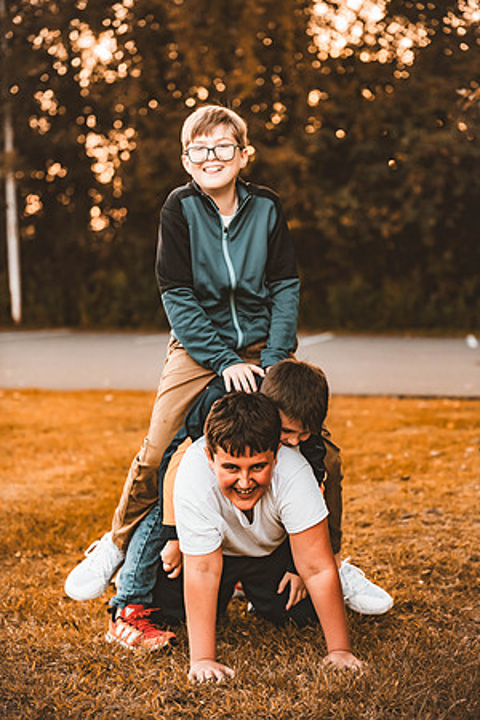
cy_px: 360
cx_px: 240
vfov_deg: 28.8
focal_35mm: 70
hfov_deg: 19.5
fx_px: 1400
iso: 1600
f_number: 2.8
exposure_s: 1/1250
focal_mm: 70
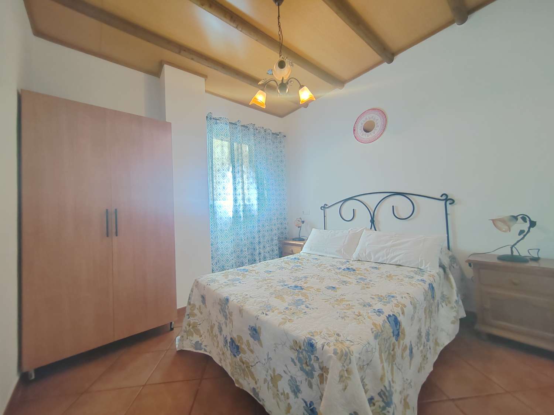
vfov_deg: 89.9
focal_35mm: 13
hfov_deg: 106.2
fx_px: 208
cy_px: 208
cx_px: 277
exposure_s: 1/33
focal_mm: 2.16
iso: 800
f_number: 2.2
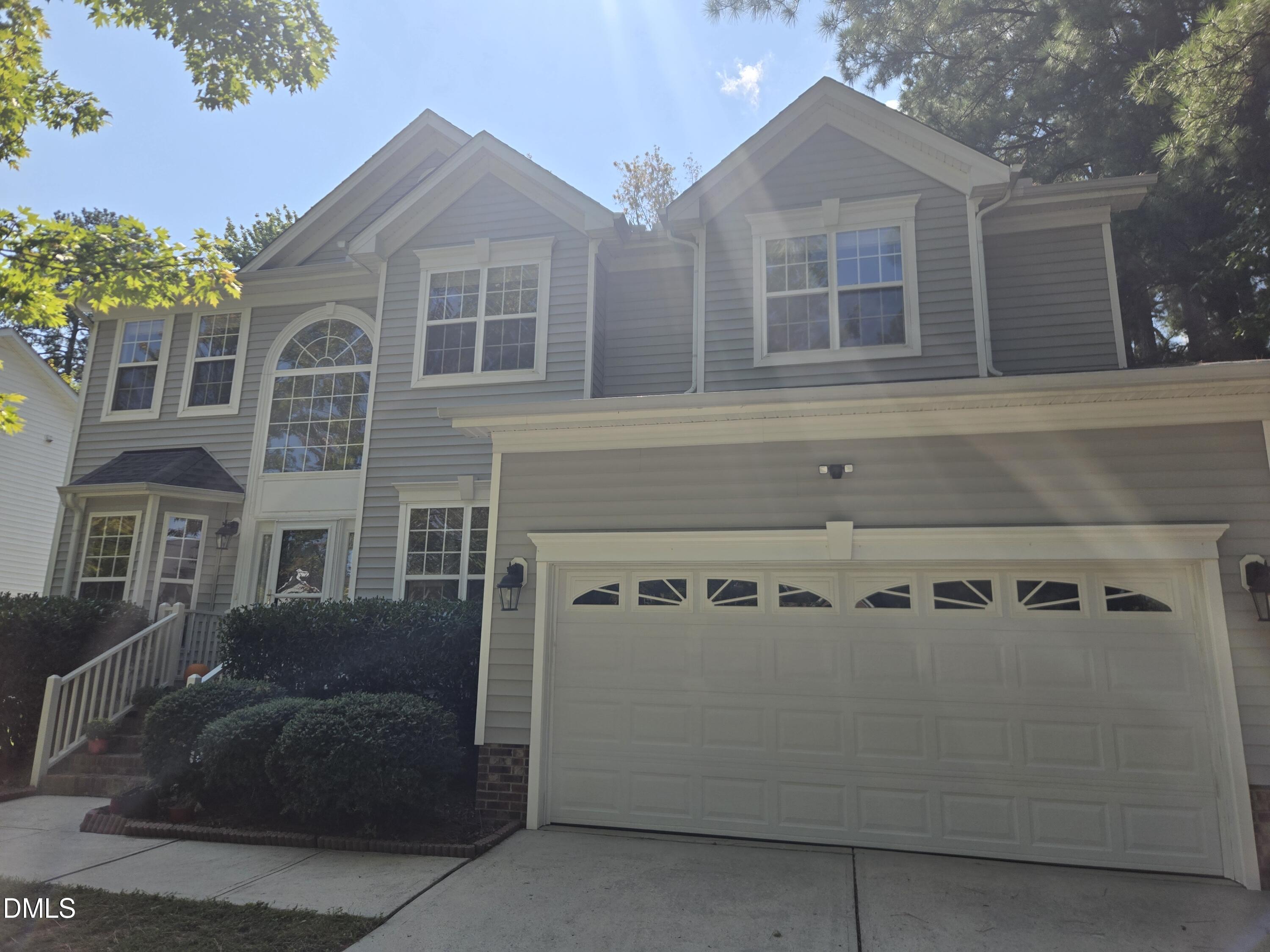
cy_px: 476
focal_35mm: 23
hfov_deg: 73.9
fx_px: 844
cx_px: 635
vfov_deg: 58.9
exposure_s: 1/2586
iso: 25
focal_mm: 5.4
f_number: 1.8
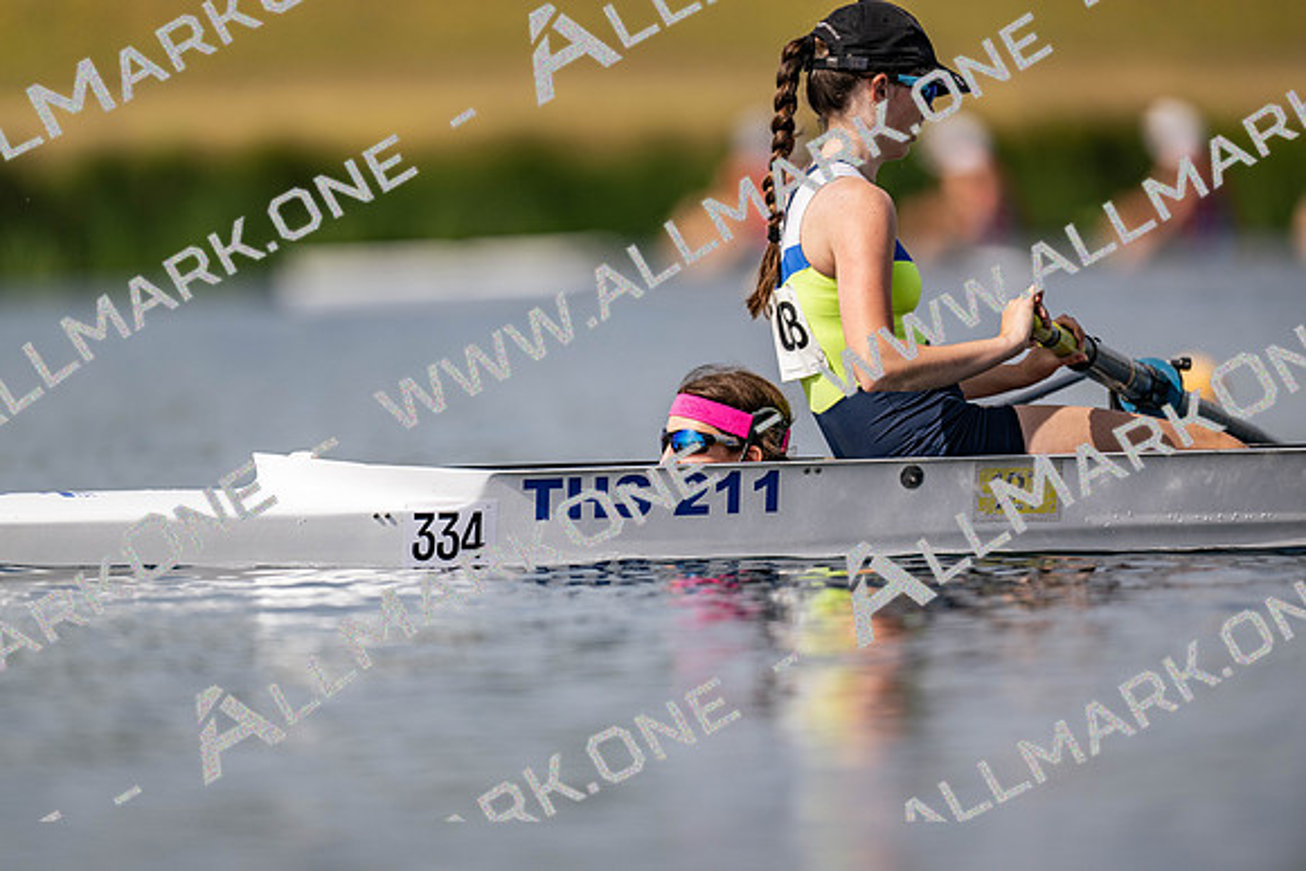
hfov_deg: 3.4
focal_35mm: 600
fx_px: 21782
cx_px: 653
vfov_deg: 2.3
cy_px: 436
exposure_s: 1/2500
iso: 110
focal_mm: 600
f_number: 4
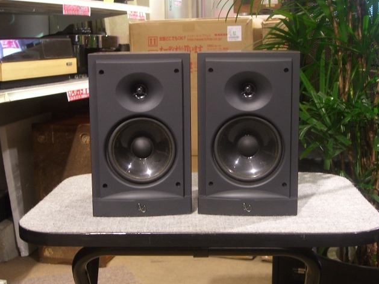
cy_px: 141
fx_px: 635
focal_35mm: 58
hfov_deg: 33.2
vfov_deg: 25.2
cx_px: 188
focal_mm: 11.8
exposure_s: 1/10
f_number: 3.6
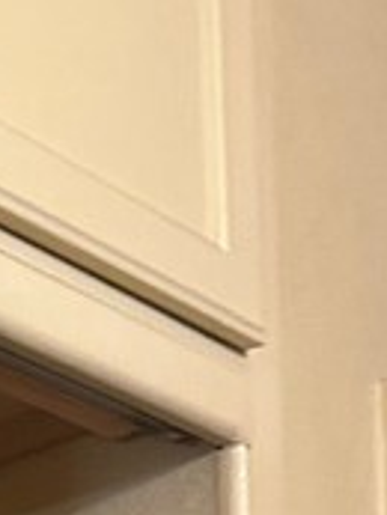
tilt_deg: -0.8
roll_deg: +0.0
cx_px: -36
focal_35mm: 142
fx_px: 2114
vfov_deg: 10.9
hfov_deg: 10.3
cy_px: 1378
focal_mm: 6.86
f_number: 1.78
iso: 320
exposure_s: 1/60
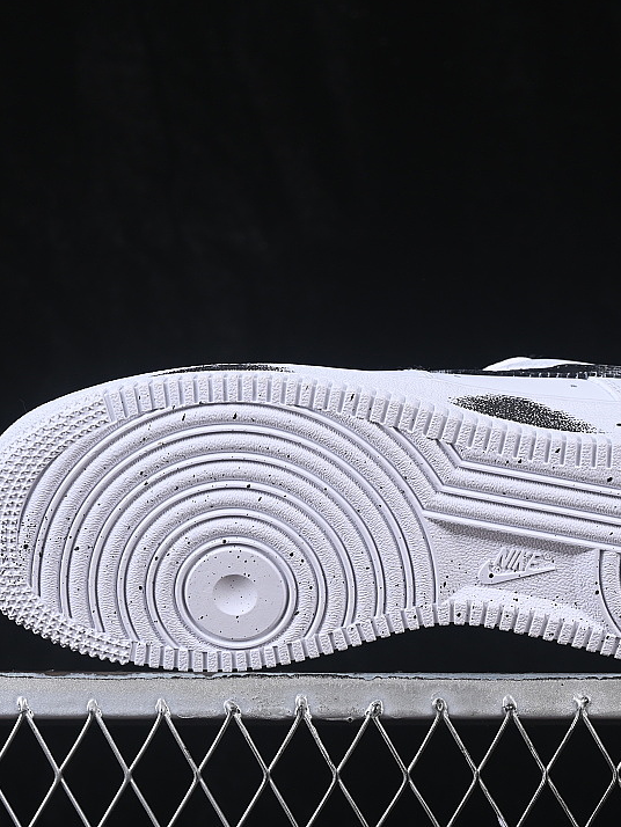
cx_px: 402
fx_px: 2606
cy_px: 411
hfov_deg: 13.6
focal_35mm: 109
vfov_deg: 18.0
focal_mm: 50
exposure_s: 1/100
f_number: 8
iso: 160
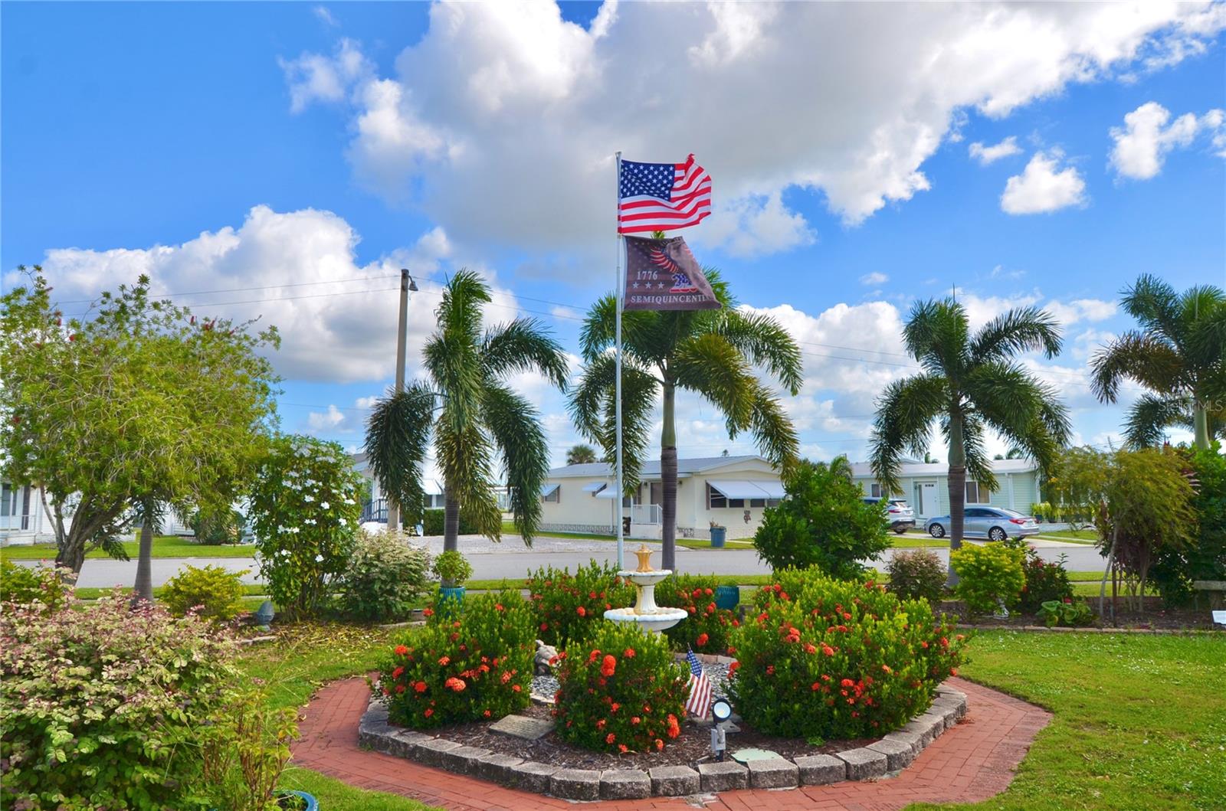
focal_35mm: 36
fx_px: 1223
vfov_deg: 36.7
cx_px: 613
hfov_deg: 53.2
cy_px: 406
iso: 100
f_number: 8
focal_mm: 24
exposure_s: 1/250
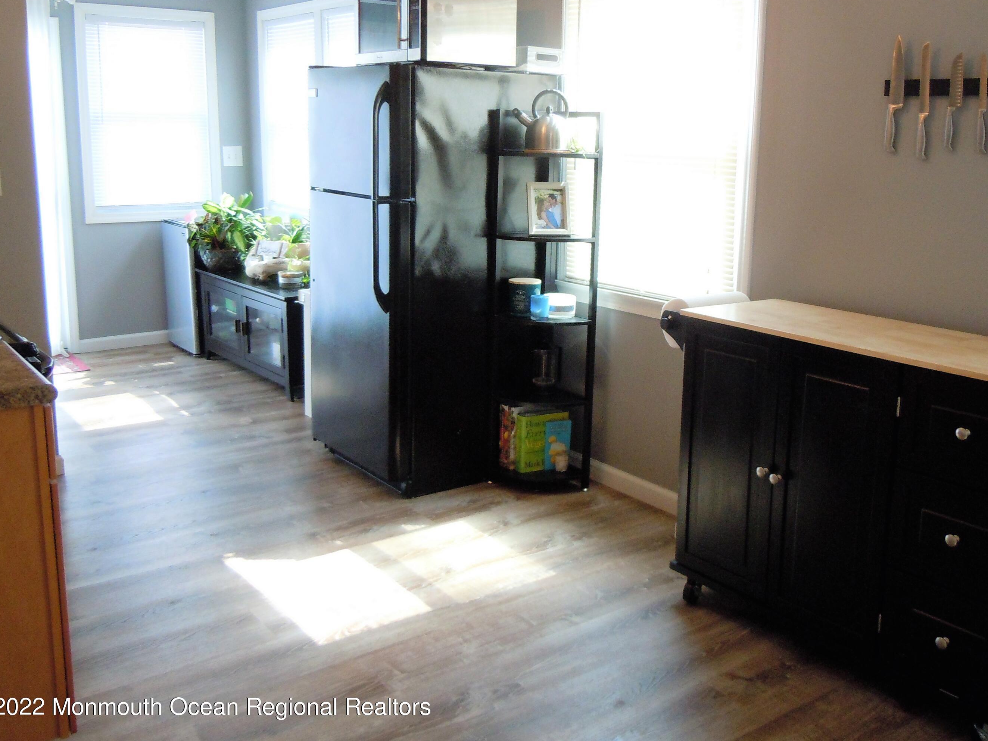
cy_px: 325
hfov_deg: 53.9
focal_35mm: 34
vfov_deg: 41.7
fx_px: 970
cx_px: 533
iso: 400
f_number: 3.5
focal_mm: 5.4
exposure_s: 1/50
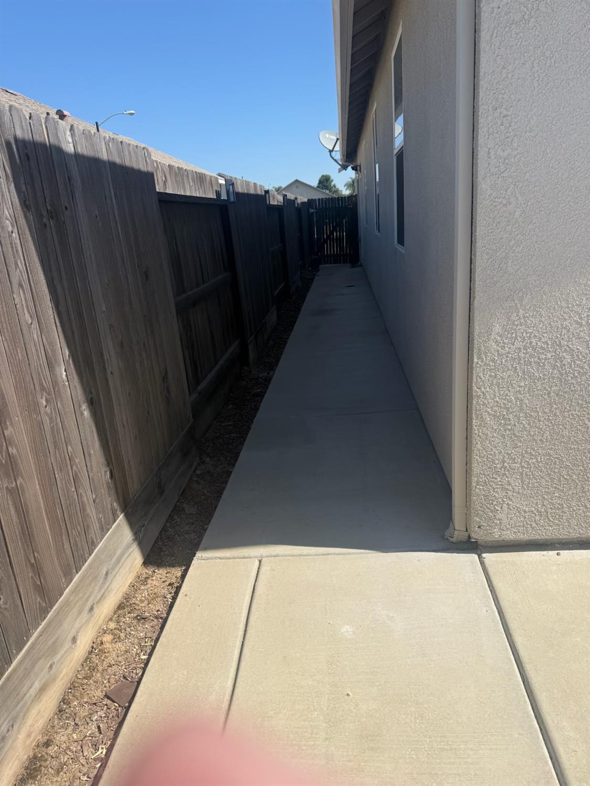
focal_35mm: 24
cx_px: 295
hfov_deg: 56.8
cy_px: 393
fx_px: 545
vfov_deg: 71.6
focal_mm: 6.76
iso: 80
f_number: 1.78
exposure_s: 1/4975
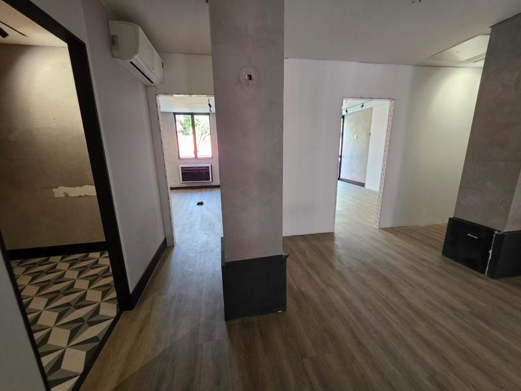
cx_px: 260
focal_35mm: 13
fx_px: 196
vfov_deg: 89.9
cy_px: 196
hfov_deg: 106.2
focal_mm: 2.2
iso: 320
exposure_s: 1/50
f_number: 1.9
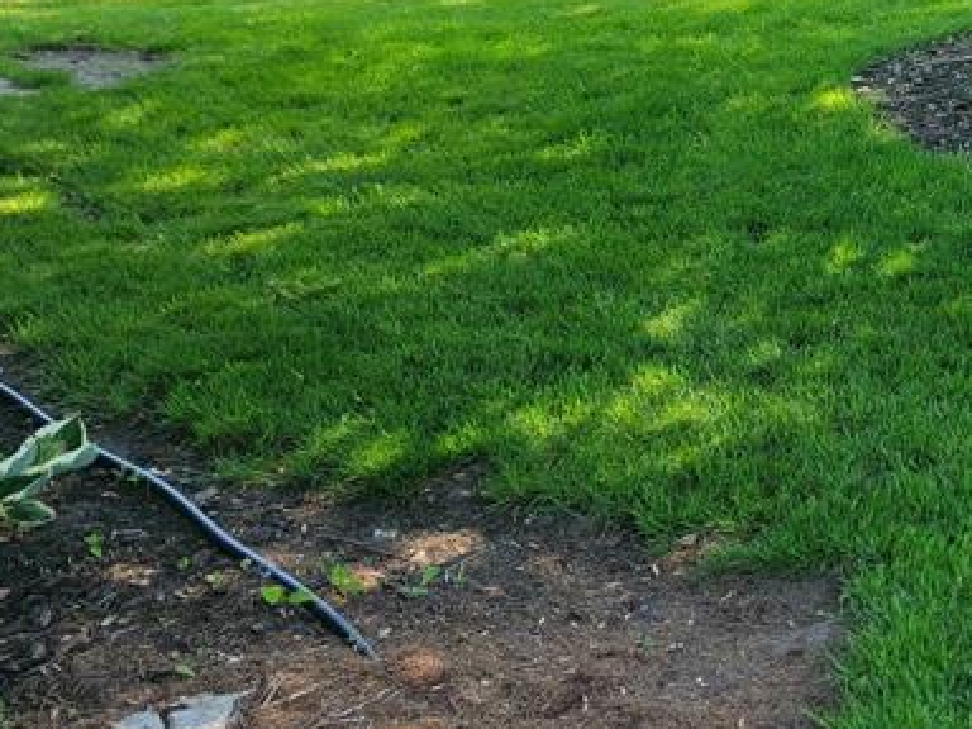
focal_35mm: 64
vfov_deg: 21.8
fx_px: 1797
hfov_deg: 26.2
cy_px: -51
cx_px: 1235
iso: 20
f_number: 1.8
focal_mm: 6.7
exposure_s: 1/120
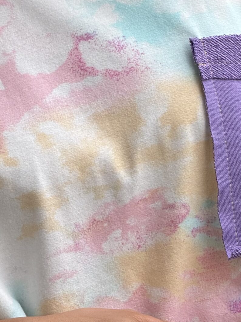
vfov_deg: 6.8
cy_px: -24
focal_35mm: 290
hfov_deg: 5.1
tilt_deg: -5.8
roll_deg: +0.0
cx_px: 214
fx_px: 2693
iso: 64
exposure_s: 1/421
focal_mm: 15.66
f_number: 2.8
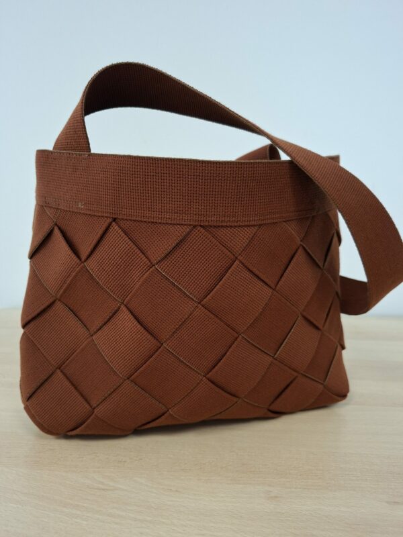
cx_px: 202
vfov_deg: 73.9
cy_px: 268
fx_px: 357
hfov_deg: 58.9
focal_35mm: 23
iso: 320
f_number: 1.8
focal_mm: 5.54
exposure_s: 1/100
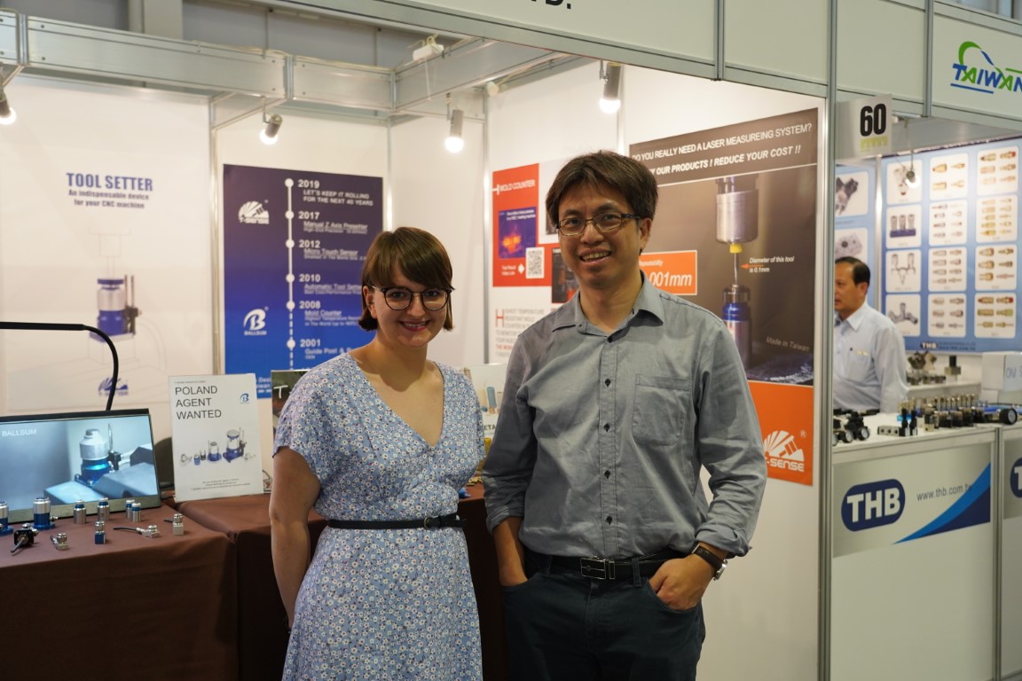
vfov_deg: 38.9
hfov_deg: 55.8
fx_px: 965
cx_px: 511
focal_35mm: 34
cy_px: 340
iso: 1600
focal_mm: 34
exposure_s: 1/160
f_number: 4
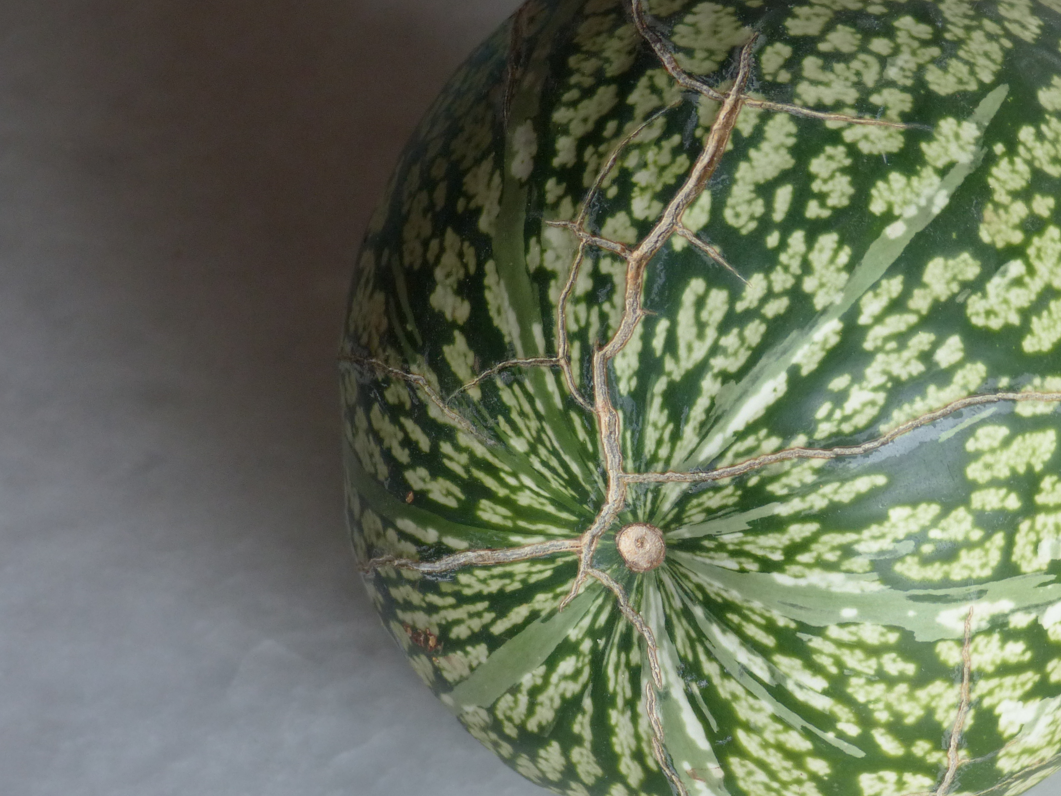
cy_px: 460
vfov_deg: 9.1
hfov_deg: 12.1
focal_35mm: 163
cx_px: 683
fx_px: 4996
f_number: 2.8
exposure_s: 1/80
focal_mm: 22.6
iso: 200
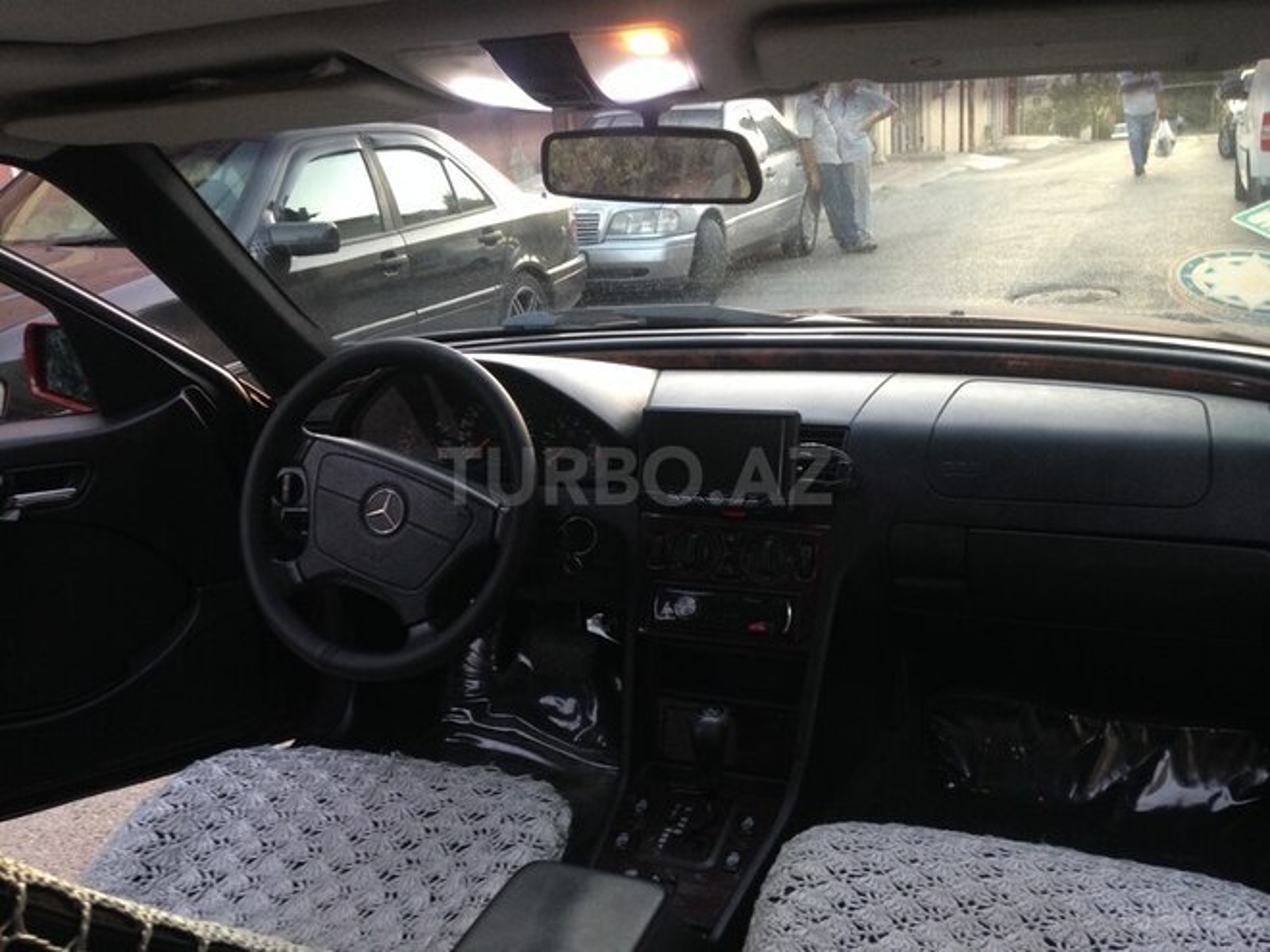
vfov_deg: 42.9
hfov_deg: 55.4
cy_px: 476
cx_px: 635
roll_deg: +7.6
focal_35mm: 33
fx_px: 1211
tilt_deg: -20.4
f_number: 2.4
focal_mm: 4.12
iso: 125
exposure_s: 1/20
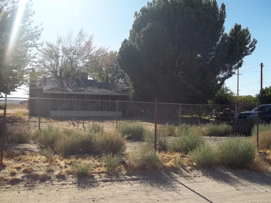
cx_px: 136
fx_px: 250
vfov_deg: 44.1
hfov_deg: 56.8
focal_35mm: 32
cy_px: 102
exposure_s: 1/160
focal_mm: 5.7
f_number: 8.8
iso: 64
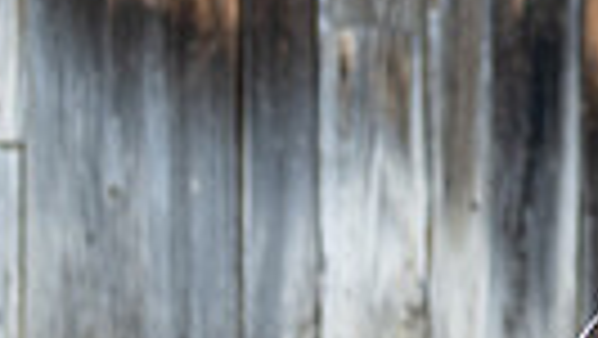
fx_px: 4839
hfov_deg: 6.9
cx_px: 979
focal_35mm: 305
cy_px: 47
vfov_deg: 4.0
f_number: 1.2
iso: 100
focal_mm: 50
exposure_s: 1/2000
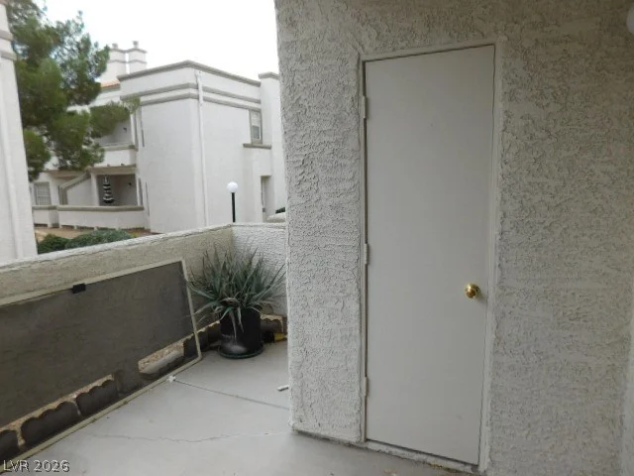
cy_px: 238
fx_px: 421
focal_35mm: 23
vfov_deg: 58.9
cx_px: 317
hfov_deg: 73.9
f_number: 3
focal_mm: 4
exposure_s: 1/400
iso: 125
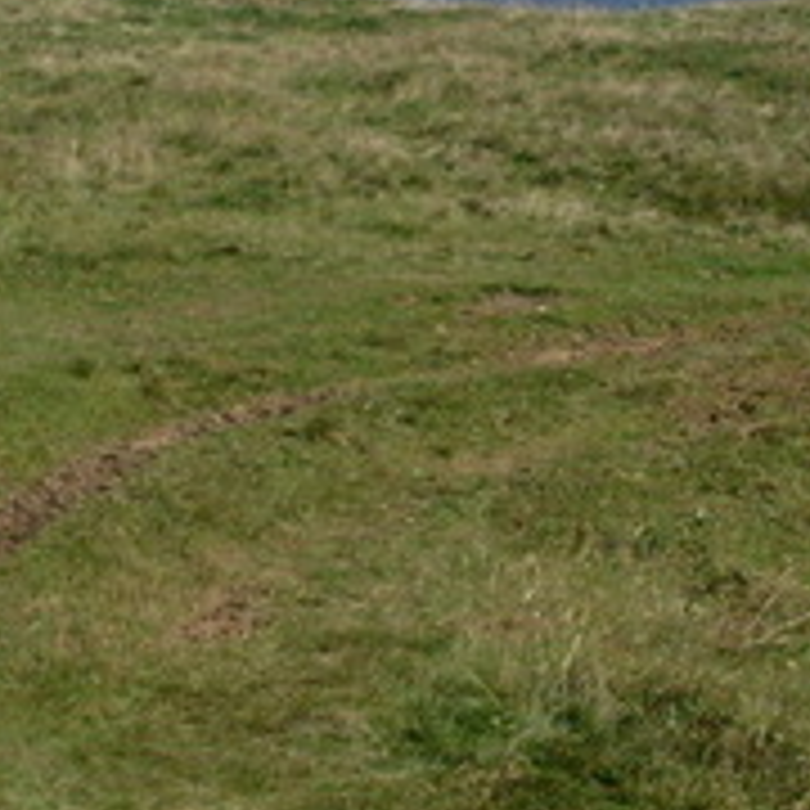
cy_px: 162
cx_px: 513
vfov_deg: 11.7
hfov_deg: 11.7
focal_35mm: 149
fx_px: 3945
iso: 80
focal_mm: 6.3
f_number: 8.4
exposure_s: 1/250
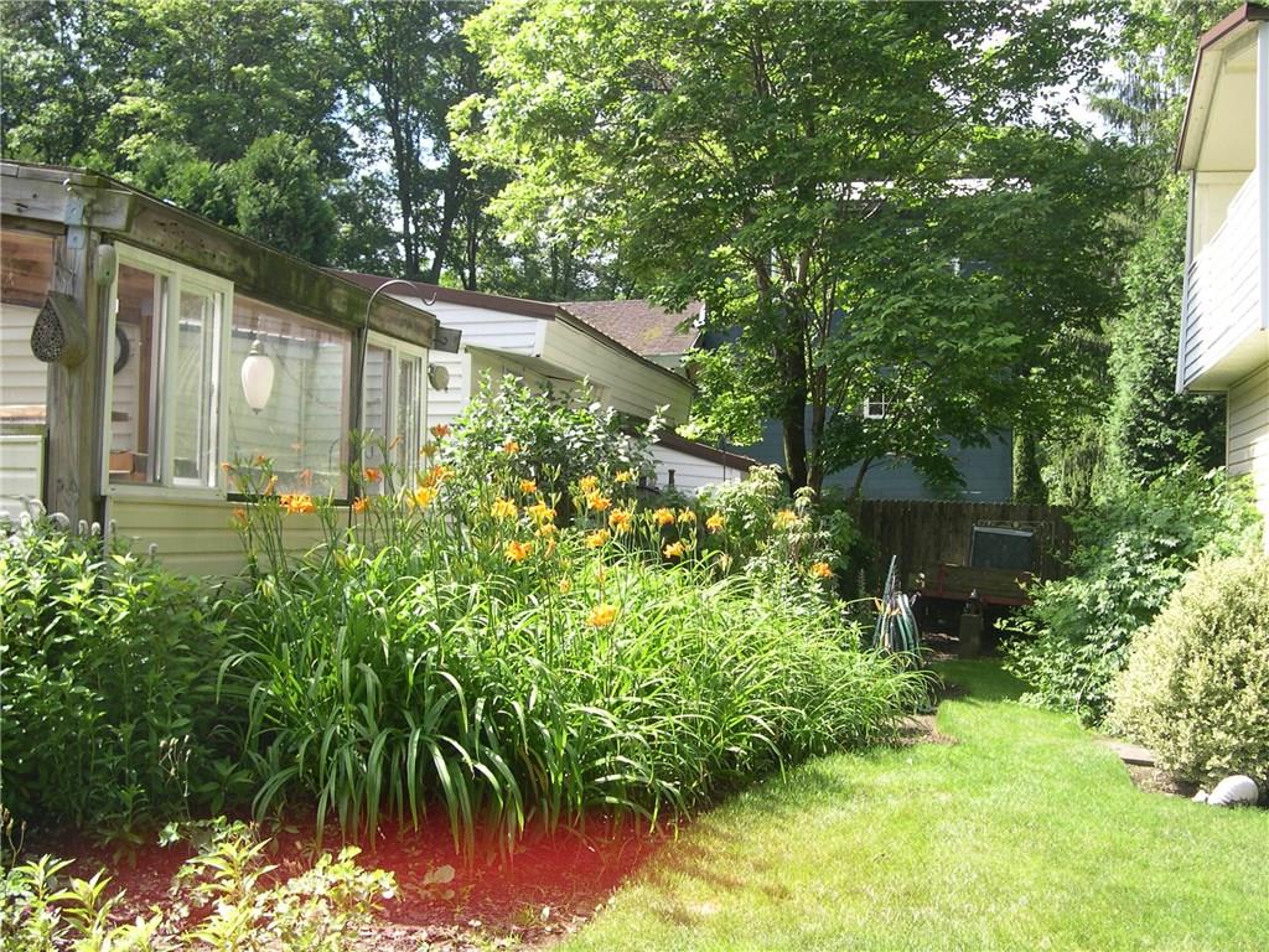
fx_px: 1393
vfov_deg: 37.7
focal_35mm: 38
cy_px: 476
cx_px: 634
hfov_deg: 49.0
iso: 100
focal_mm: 8
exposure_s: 1/304
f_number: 2.8
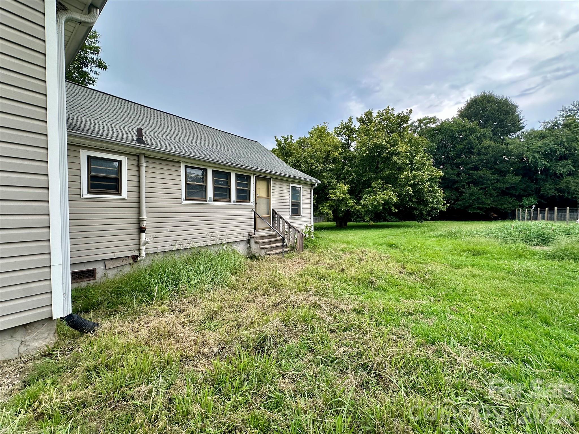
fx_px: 234
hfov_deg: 102.1
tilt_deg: -1.2
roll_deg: -0.2
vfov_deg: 85.7
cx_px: 290
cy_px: 217
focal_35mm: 14
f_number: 2.2
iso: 40
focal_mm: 2.22
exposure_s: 1/117
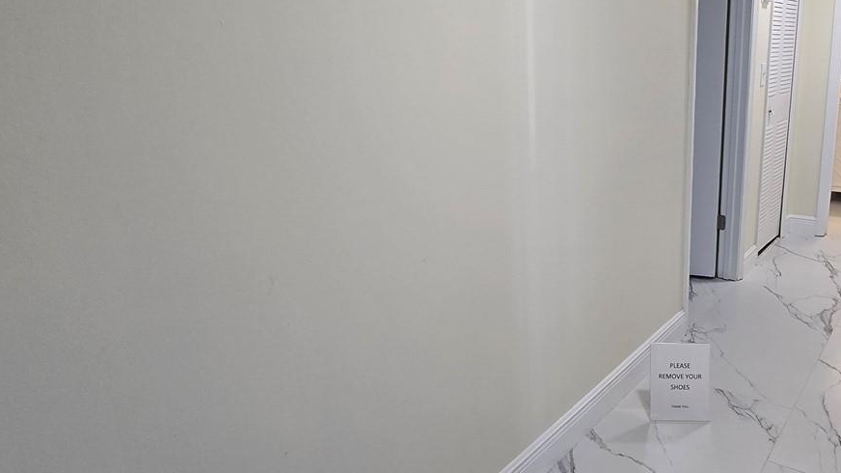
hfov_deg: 69.5
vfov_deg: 44.2
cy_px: 203
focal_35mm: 26
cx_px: 574
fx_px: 580
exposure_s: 1/60
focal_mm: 2.2
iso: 100
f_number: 2.2
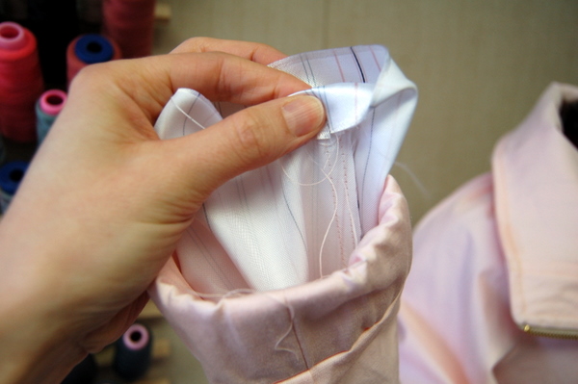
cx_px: 289
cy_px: 192
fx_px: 481
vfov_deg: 43.5
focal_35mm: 30
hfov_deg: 62.0
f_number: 4.5
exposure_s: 1/80
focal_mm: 20
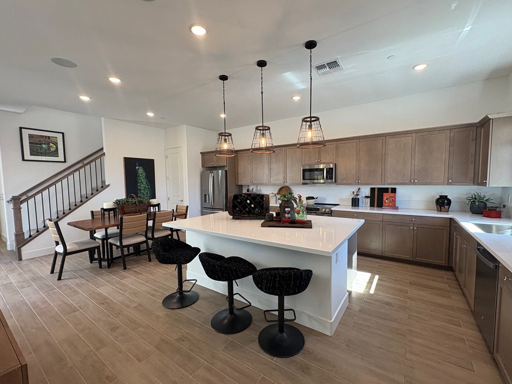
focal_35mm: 15
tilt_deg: -2.6
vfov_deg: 81.7
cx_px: 262
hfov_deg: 98.2
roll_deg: +0.8
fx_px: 222
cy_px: 196
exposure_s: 1/120
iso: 160
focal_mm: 2.22
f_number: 2.2
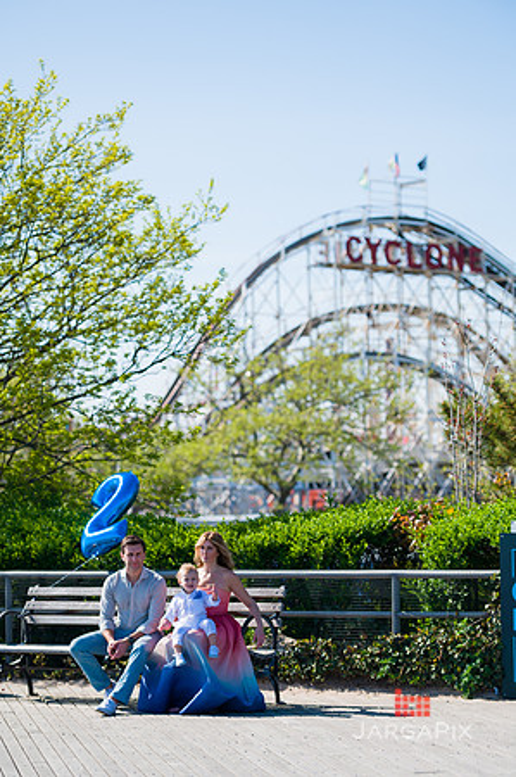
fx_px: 2198
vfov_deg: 20.0
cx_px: 258
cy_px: 388
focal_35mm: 102
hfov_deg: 13.4
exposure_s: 1/2500
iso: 200
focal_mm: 102
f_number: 3.2
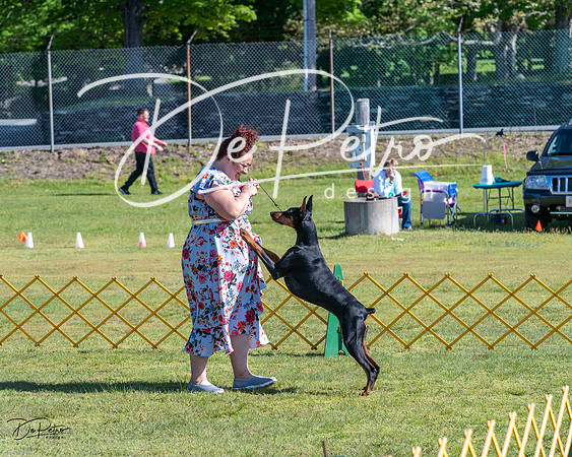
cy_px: 228
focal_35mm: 144
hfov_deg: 13.4
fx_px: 2439
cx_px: 286
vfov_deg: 10.7
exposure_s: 1/1250
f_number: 6.3
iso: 400
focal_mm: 128
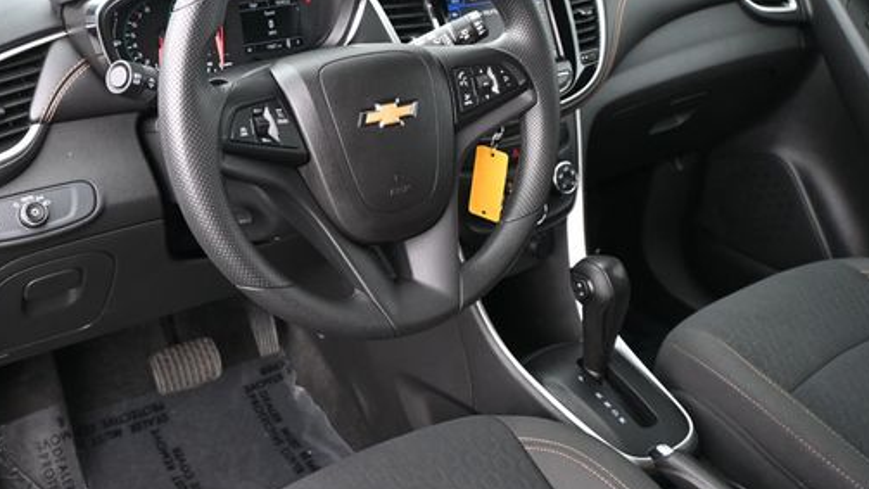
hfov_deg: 50.3
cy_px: 185
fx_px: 922
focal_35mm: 40
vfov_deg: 29.6
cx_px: 366
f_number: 3.8
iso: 640
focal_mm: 20
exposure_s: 1/125
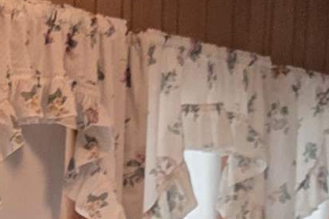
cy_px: 455
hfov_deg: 11.3
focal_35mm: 176
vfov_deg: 7.4
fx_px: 1607
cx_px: -123
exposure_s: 1/120
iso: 320
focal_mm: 5.4
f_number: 1.8
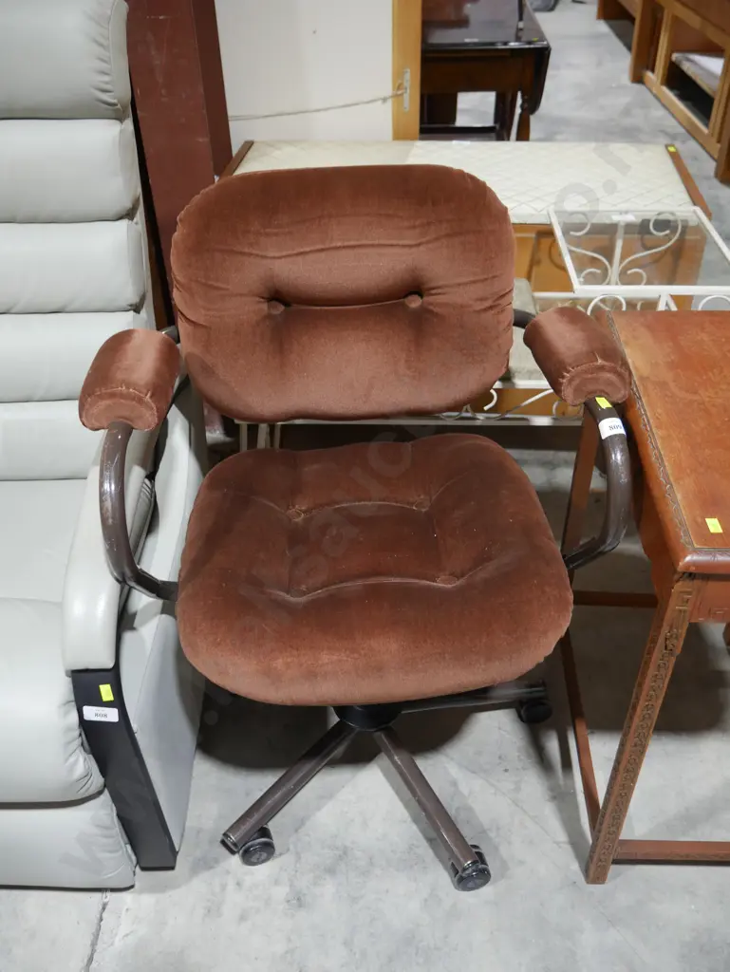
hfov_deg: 44.2
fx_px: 899
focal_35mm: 32
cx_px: 365
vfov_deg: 56.8
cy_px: 486
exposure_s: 1/60
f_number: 3.6
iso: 400
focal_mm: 16
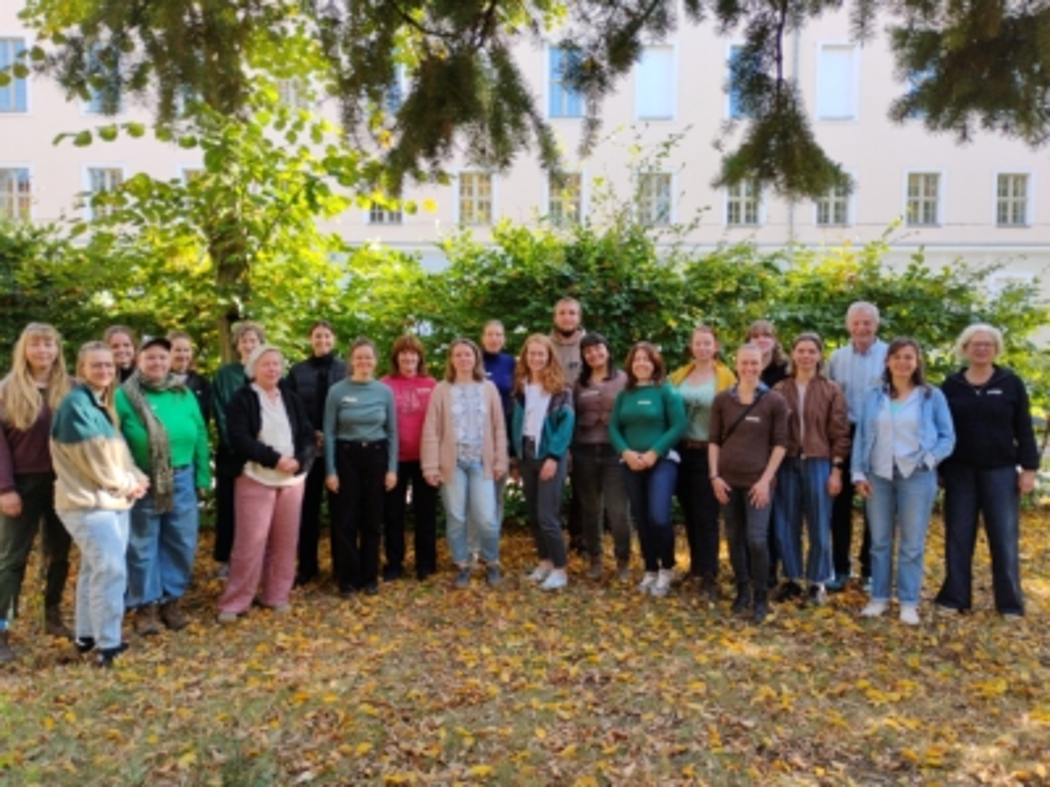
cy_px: 394
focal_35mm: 28
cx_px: 525
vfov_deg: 49.7
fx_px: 849
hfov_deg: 63.4
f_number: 1.8
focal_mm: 4.26
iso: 109
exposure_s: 1/100
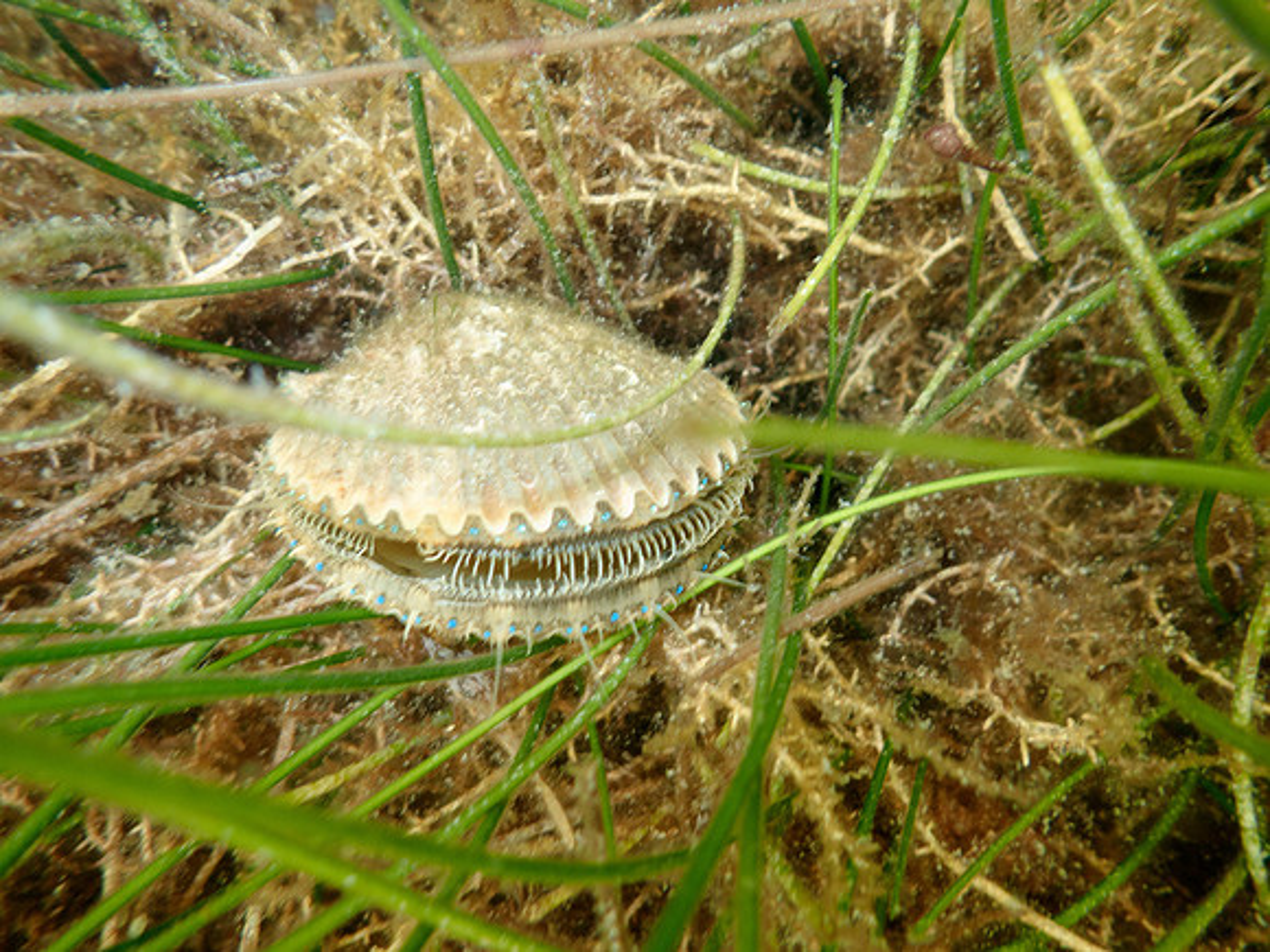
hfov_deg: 69.4
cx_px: 635
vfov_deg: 54.9
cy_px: 476
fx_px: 917
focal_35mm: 25
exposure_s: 1/60
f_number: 2
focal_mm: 4.5
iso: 160
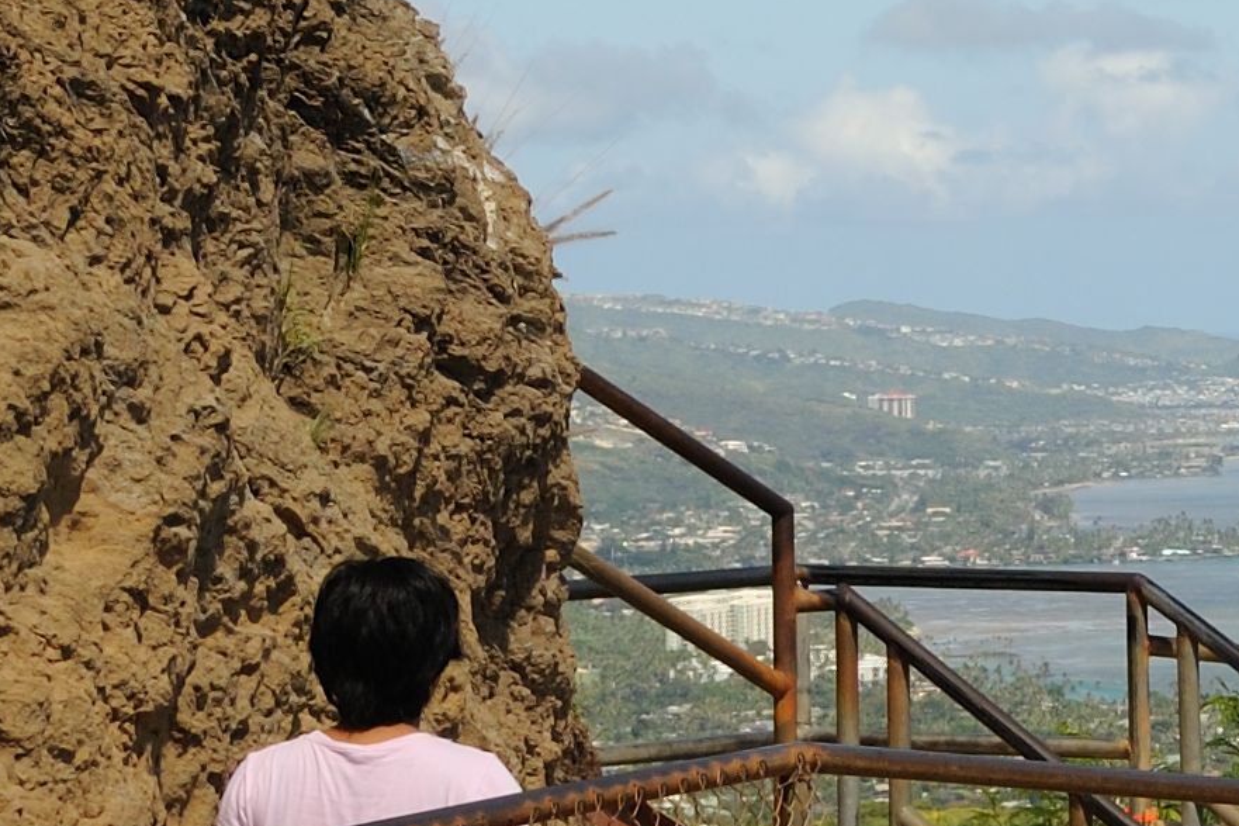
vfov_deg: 6.9
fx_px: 6813
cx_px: 1811
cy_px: 262
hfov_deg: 10.1
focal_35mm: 198
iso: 100
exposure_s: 1/320
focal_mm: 30
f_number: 9
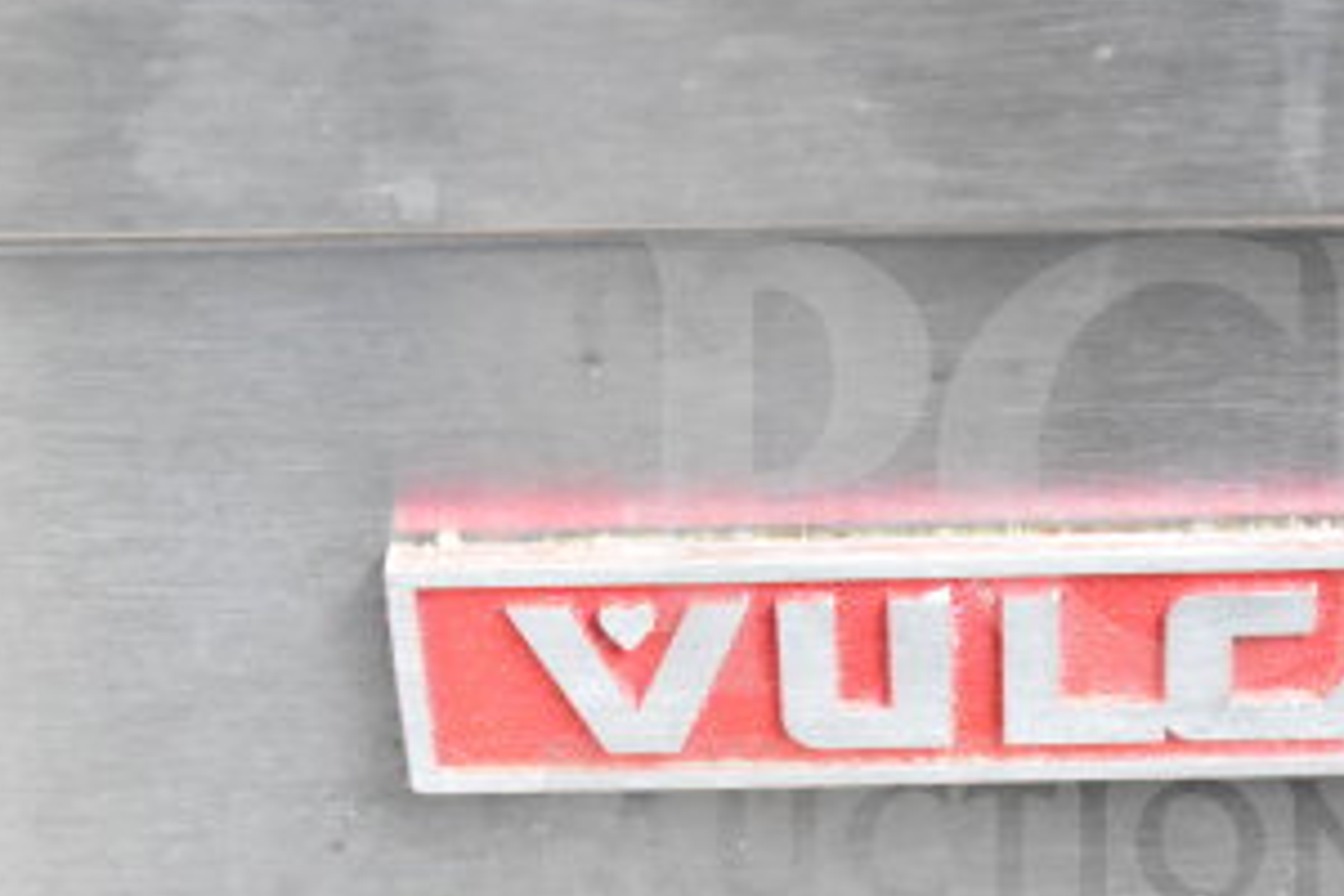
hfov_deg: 12.2
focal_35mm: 168
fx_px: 6272
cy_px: 594
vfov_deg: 8.2
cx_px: 1044
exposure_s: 1/160
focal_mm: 55
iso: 6400
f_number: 6.3
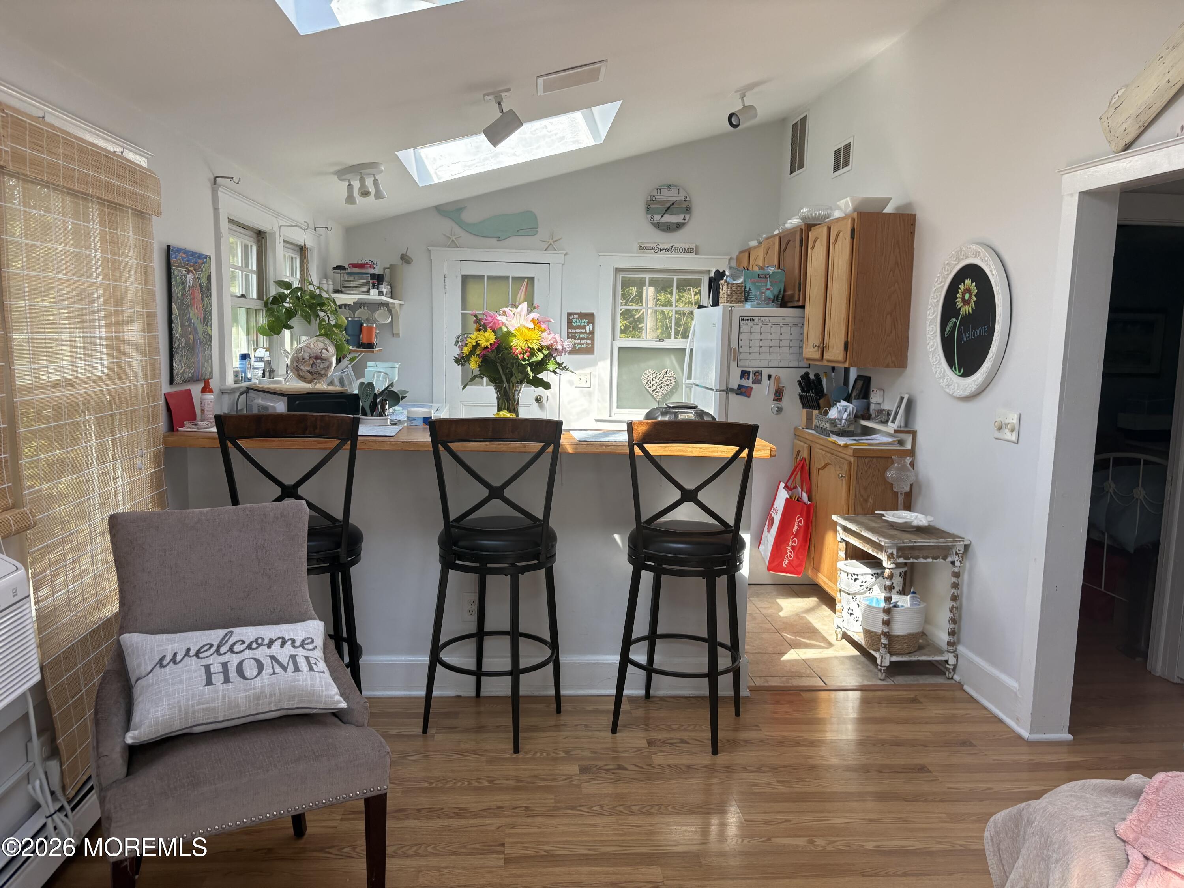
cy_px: 444
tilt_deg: -7.3
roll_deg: -1.6
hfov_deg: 67.3
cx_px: 592
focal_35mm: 26
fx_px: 889
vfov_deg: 53.1
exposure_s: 1/407
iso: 64
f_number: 1.6
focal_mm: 5.96
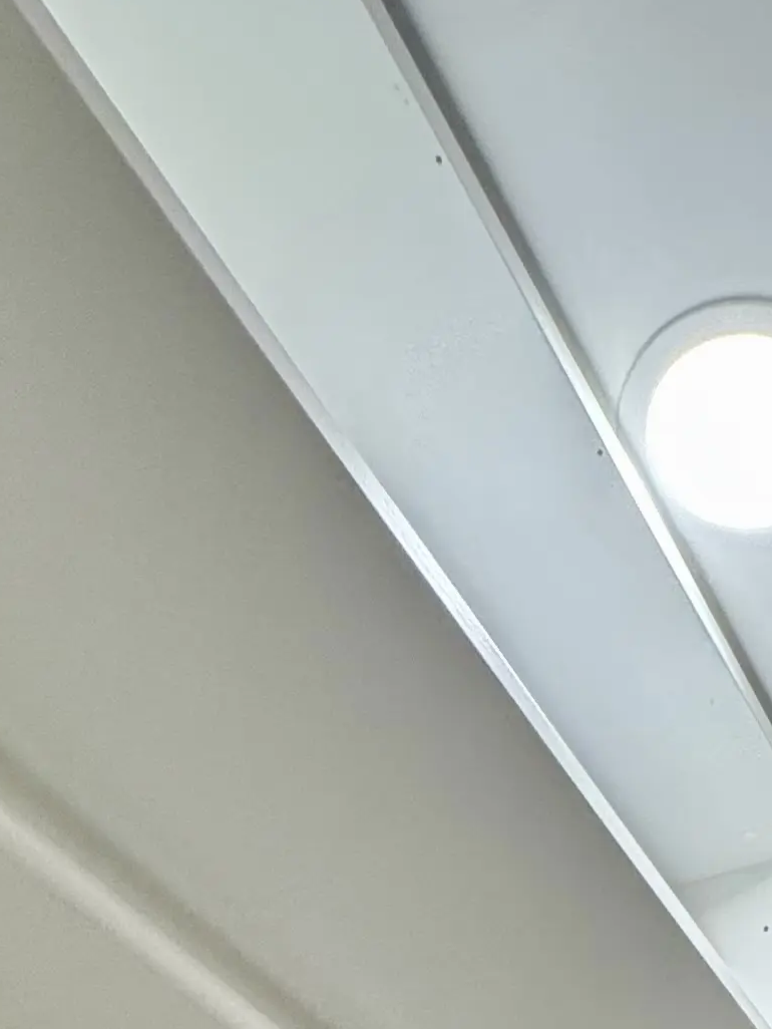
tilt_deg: -0.5
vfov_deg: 19.9
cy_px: 2011
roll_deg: +1.0
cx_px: 828
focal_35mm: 55
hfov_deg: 24.9
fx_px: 1635
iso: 200
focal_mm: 2.22
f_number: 2.2
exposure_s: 1/120
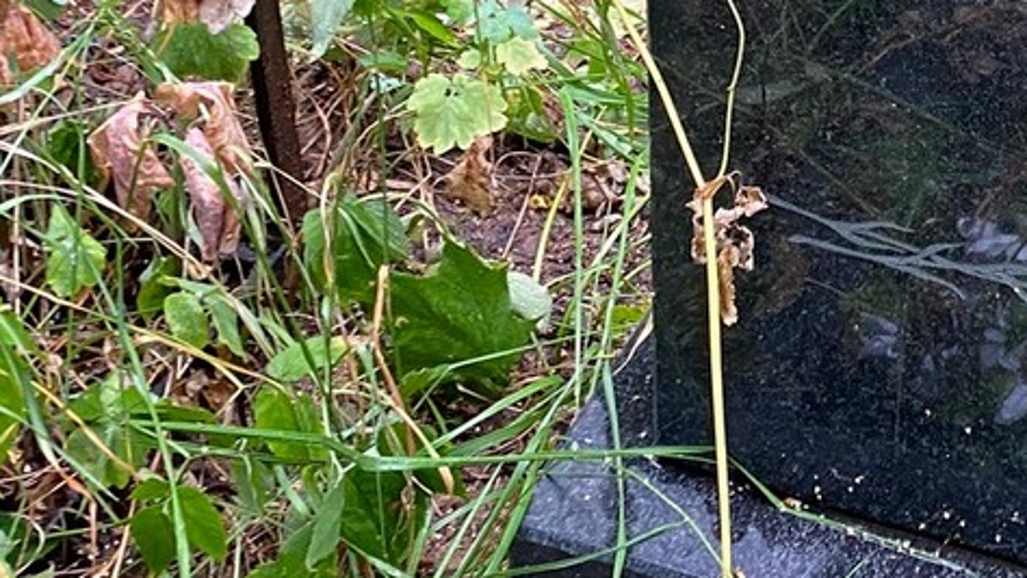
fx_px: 2343
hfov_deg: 23.8
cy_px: -63
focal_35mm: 86
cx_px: 992
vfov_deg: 13.8
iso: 125
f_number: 1.8
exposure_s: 1/67
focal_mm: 4.25
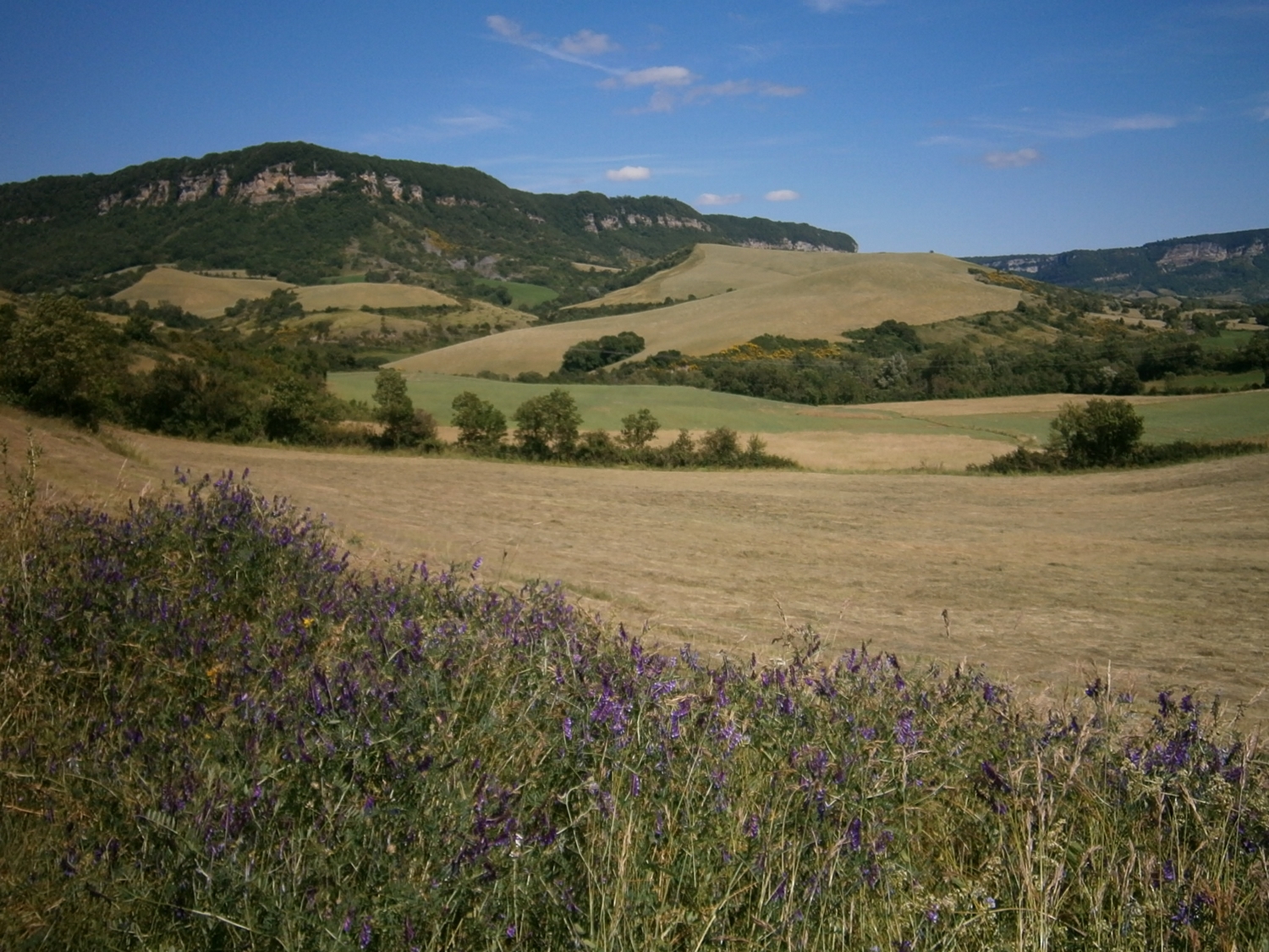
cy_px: 476
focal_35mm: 36
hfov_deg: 51.4
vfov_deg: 39.7
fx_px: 1320
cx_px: 634
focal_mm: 6.4
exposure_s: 1/1600
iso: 80
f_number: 3.1
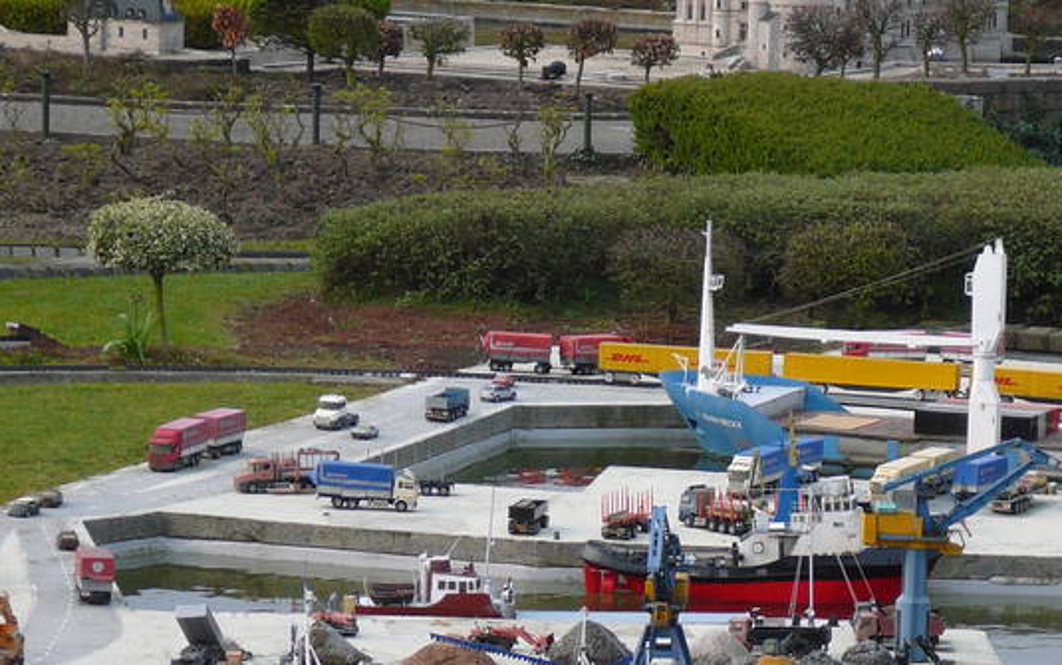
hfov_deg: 9.6
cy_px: 580
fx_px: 6284
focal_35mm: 217
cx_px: 760
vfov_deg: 6.0
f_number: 4
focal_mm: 20.4
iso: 80
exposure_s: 1/250
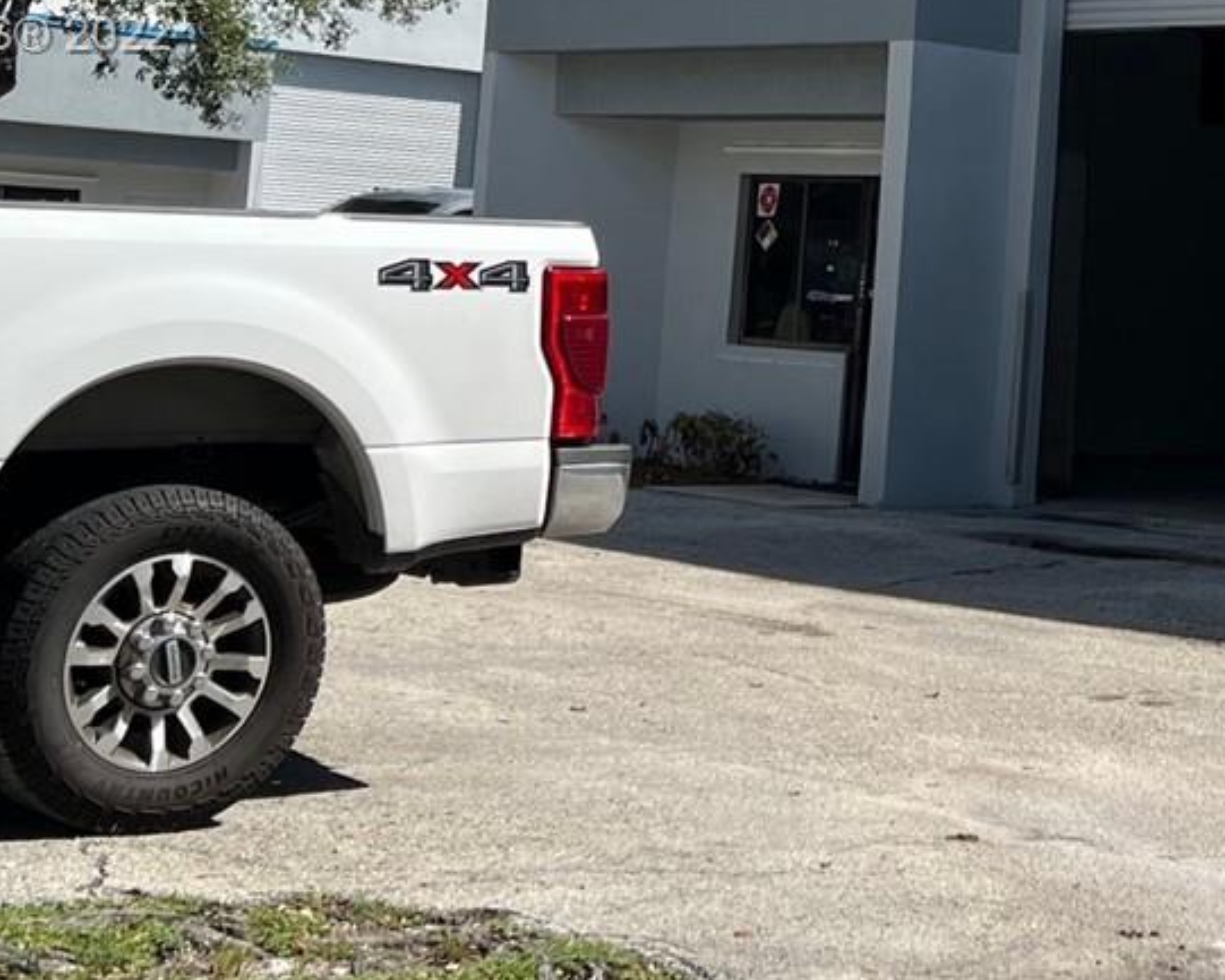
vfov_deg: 19.9
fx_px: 2720
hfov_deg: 24.1
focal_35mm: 75
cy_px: 38
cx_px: 1259
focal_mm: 5.7
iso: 50
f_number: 1.5
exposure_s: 1/4115
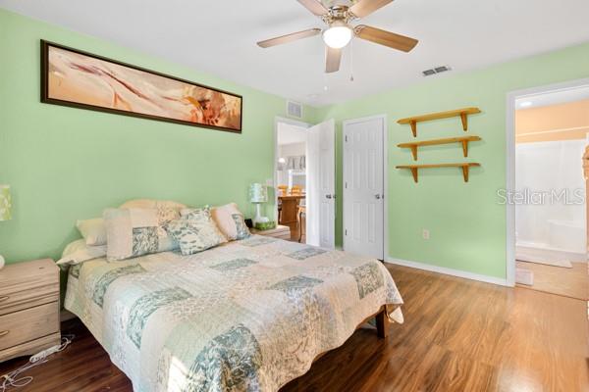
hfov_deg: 96.7
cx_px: 294
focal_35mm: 16
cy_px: 196
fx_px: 262
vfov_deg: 73.7
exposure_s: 1.3
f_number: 8
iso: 400
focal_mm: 16
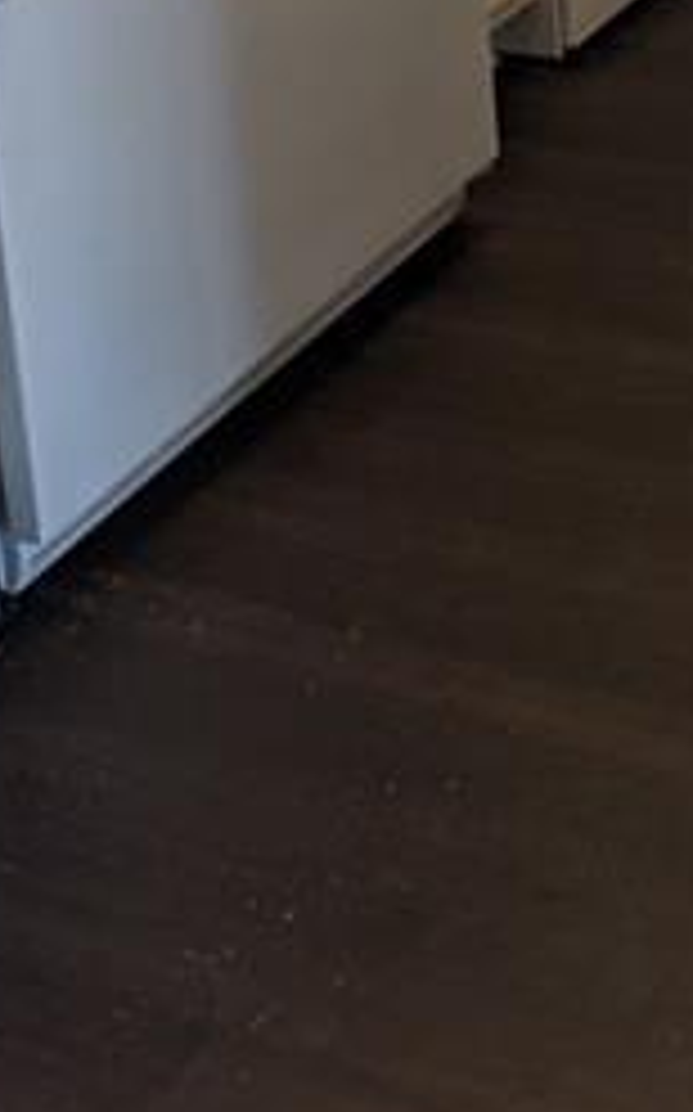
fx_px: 2694
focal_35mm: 89
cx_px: 868
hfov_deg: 14.1
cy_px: -419
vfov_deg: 20.8
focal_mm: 4.38
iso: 60
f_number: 1.73
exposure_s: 1/40
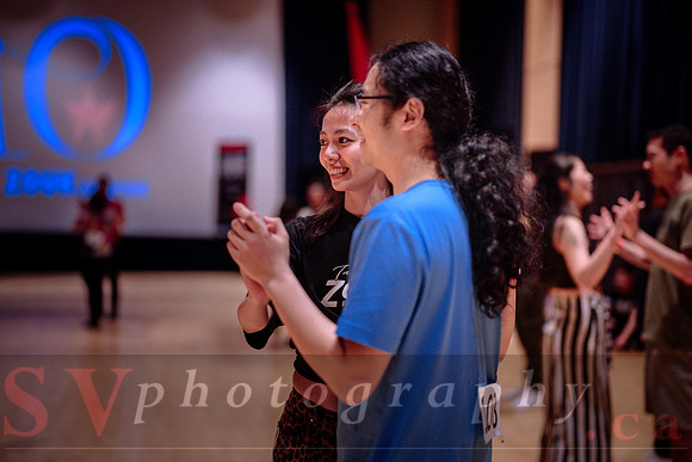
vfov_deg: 27.0
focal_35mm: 50
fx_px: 961
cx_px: 346
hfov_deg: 39.6
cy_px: 231
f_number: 1.2
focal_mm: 50
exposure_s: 1/200
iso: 1600
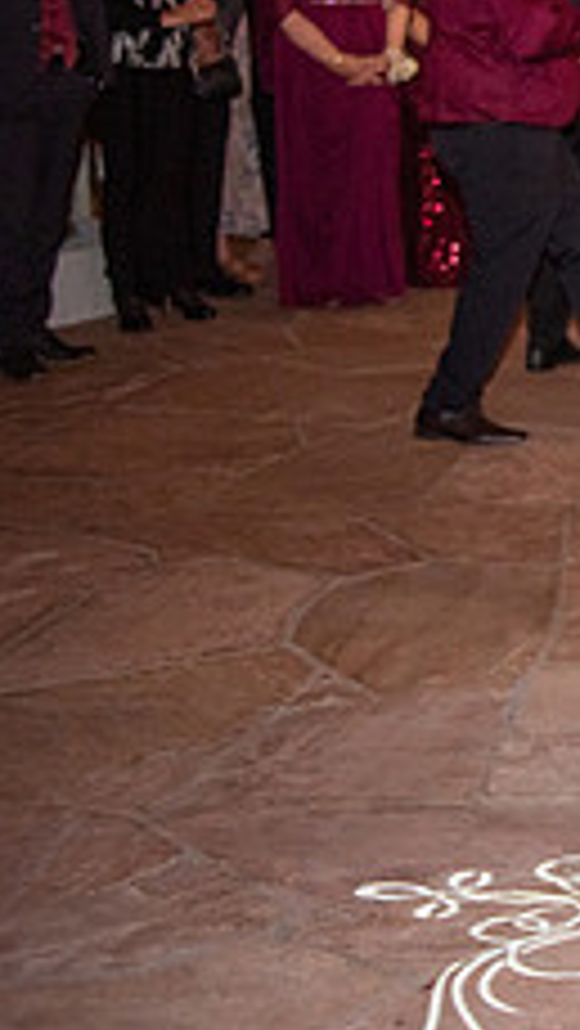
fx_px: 2321
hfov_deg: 12.1
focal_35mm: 85
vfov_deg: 24.7
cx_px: 1290
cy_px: 254
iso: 1250
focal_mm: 32
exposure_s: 1/125
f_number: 2.8
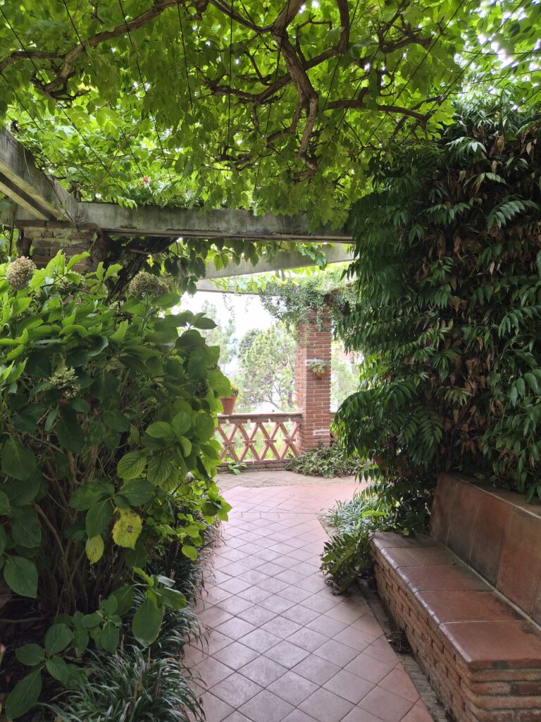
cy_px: 361
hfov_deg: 58.9
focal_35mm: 23
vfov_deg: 73.9
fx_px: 479
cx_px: 270
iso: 80
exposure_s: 1/180
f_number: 1.8
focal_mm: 5.4
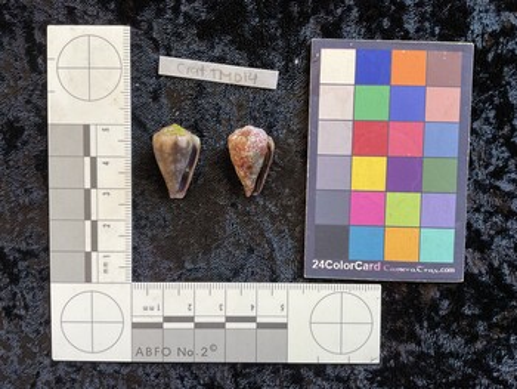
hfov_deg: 61.6
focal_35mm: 29
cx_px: 258
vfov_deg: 48.3
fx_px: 433
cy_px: 194
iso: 40
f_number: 1.8
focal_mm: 3
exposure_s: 1/50
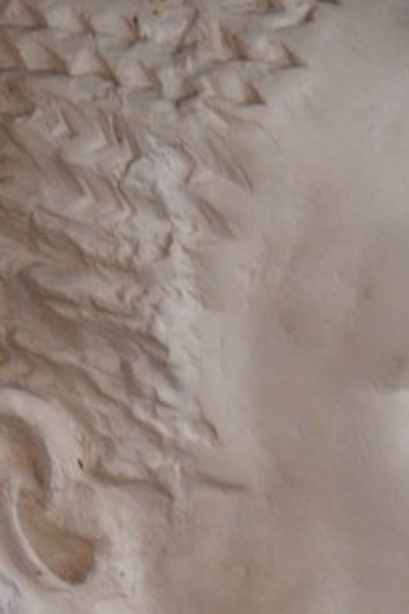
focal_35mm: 230
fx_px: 3923
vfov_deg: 8.9
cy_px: 715
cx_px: 159
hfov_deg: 6.0
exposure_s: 1/30
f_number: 4.8
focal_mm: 42
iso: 800
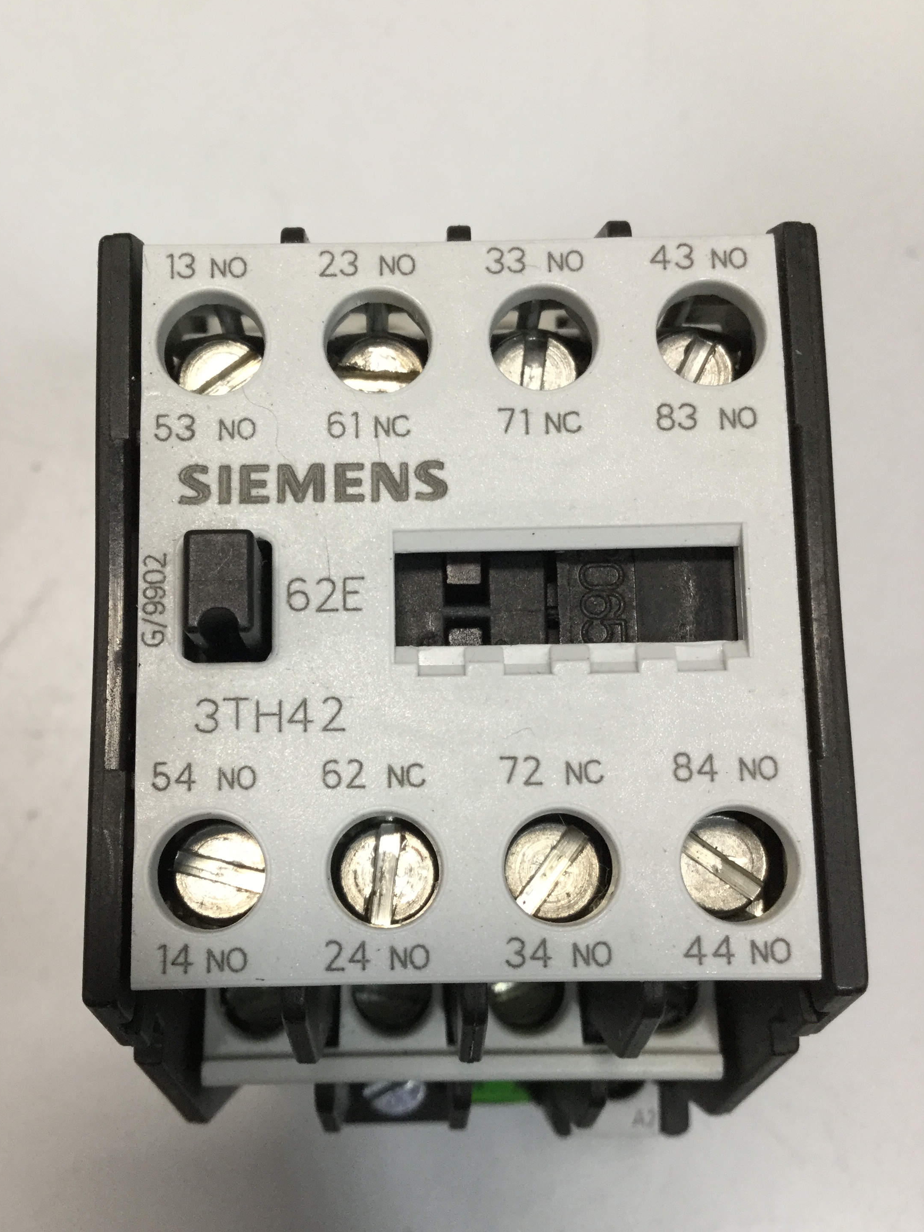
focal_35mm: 35
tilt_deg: -81.3
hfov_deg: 40.6
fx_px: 1246
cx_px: 407
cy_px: 683
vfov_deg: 52.5
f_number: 2.4
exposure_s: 1/30
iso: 40
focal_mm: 3.3
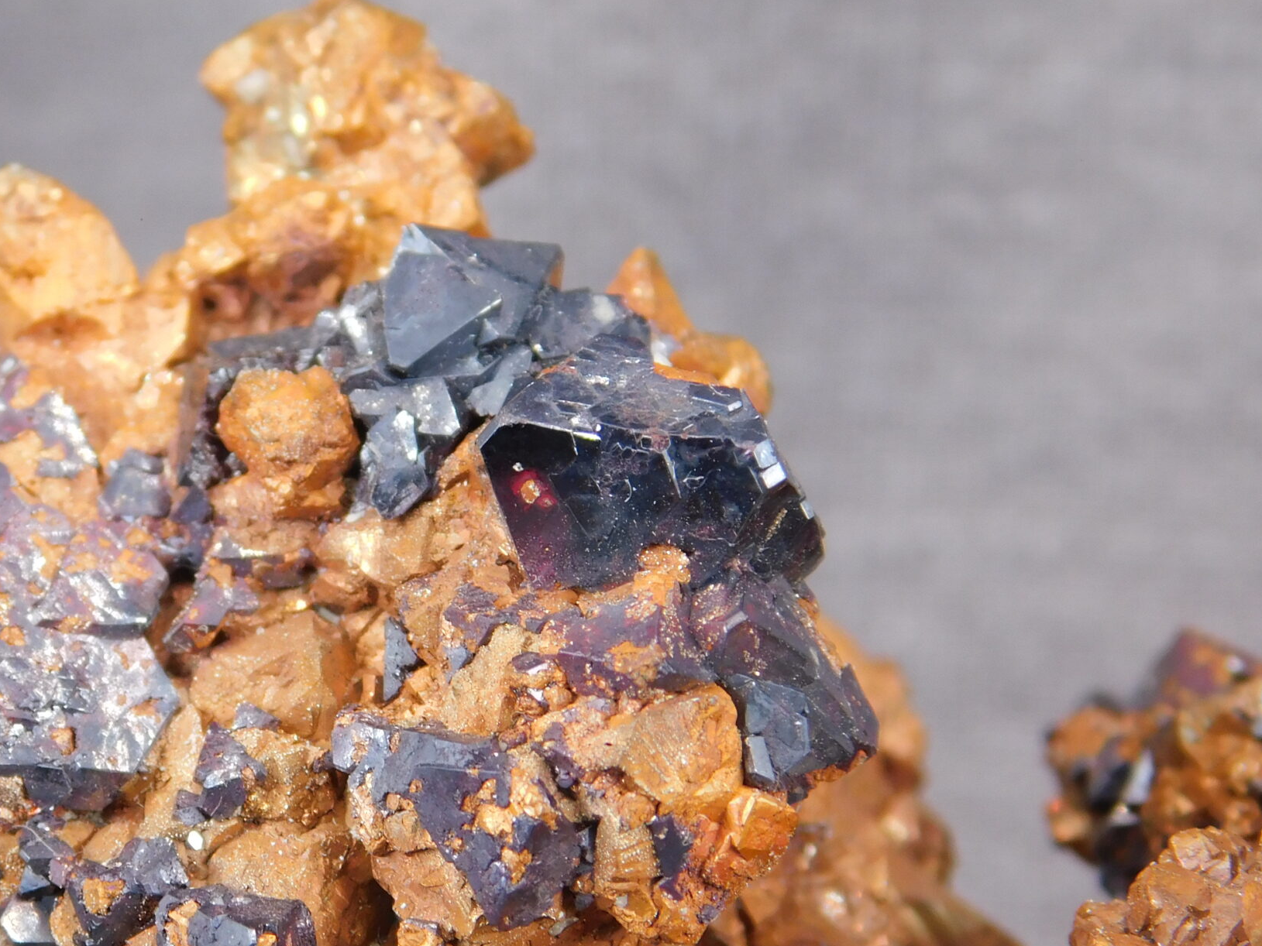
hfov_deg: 13.8
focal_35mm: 143
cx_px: 393
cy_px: 654
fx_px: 5214
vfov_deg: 10.4
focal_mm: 16.1
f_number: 4.5
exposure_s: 1/60
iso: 125
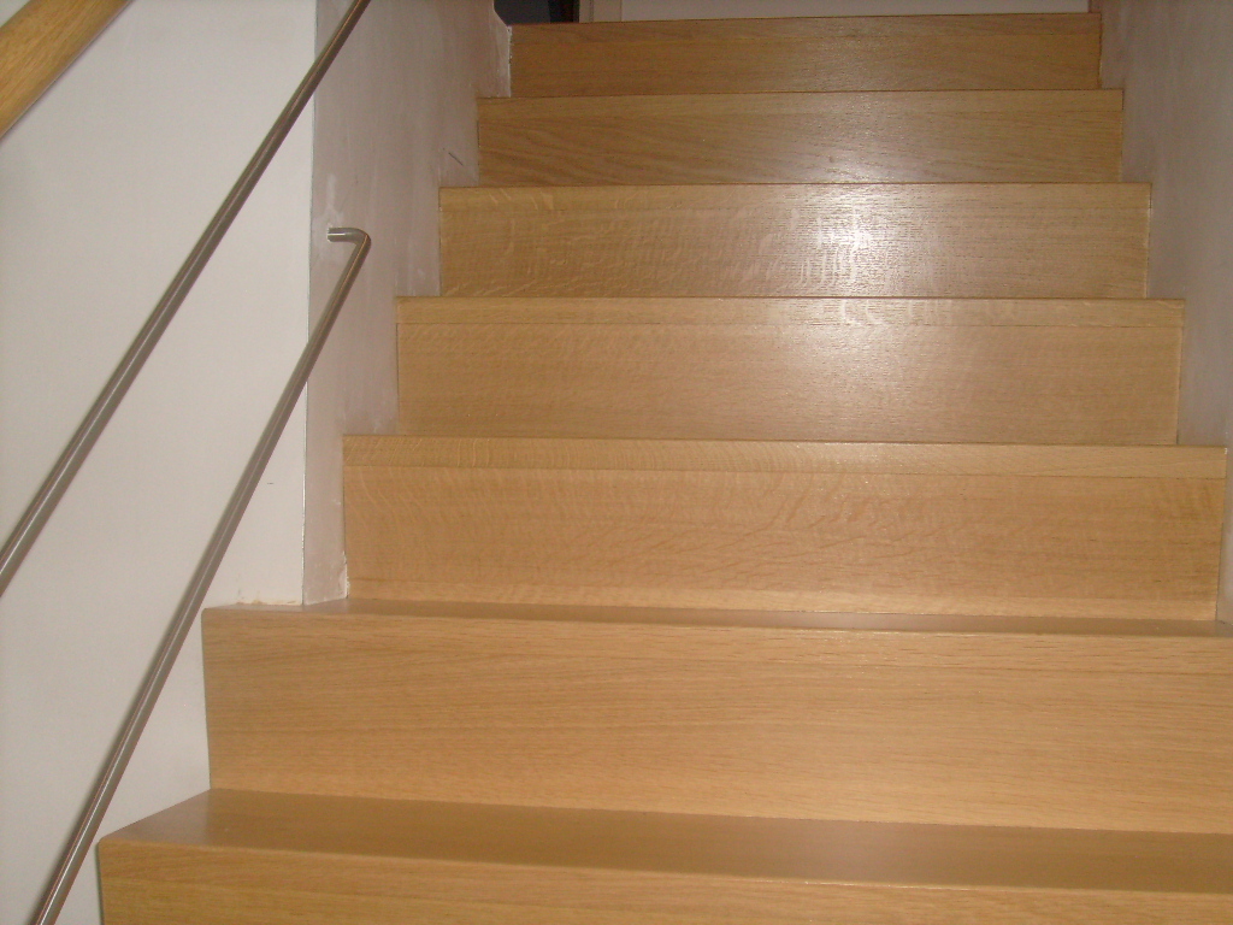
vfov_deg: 33.6
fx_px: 1532
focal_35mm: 43
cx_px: 616
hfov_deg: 43.9
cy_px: 462
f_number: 3
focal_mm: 7.2
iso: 100
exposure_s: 1/45
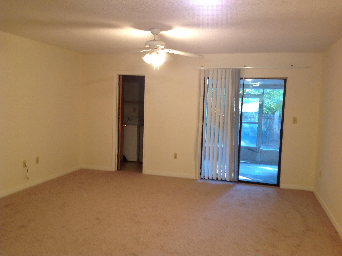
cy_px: 128
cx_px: 171
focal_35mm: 35
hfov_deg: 52.7
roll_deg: -1.3
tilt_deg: -4.4
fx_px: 345
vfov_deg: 40.6
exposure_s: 1/15
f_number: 2.4
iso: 80
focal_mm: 4.28
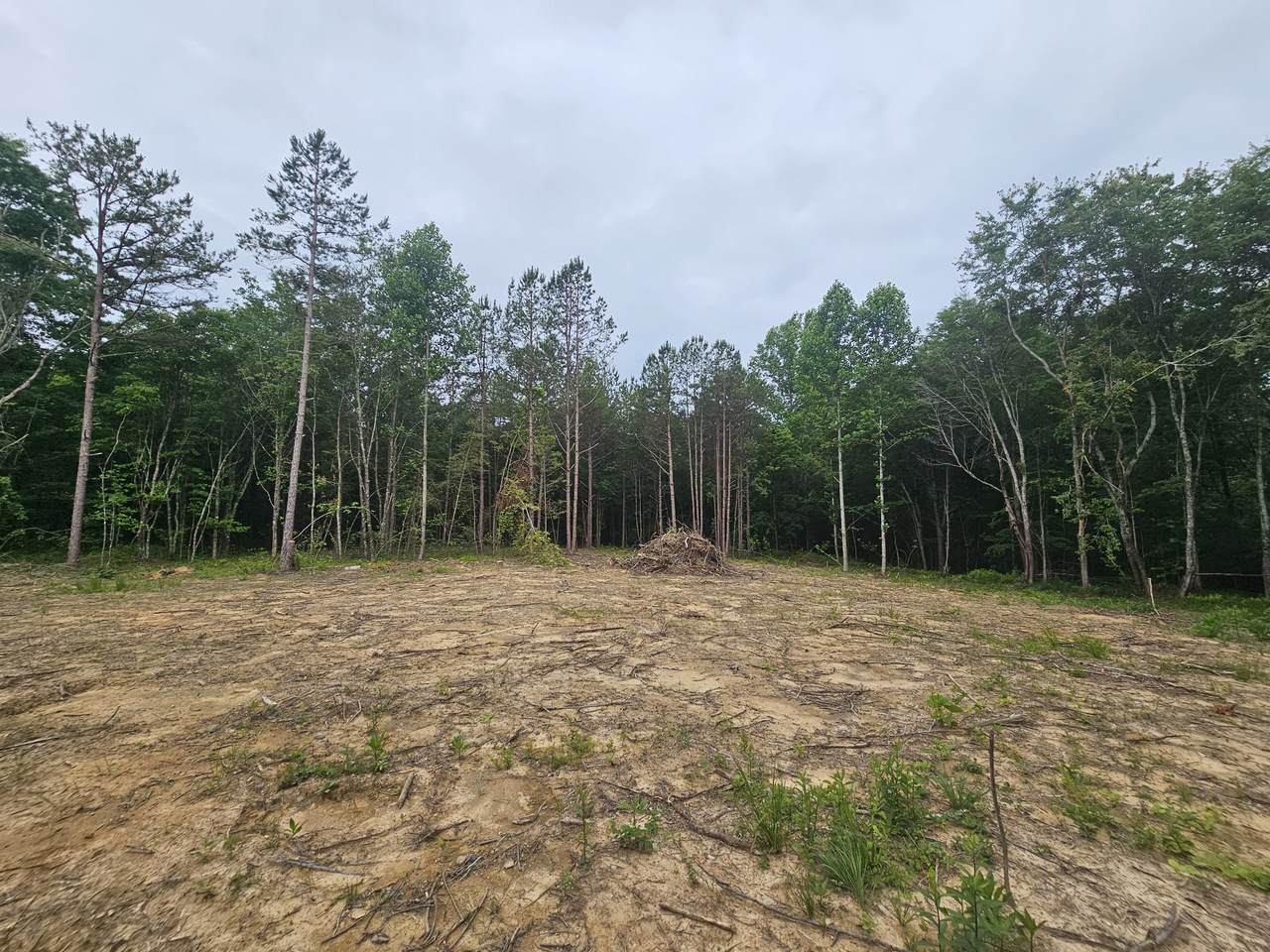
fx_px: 477
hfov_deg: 106.2
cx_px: 635
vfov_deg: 89.9
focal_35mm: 13
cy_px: 476
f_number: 2.2
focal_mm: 2.2
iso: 50
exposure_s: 1/1186
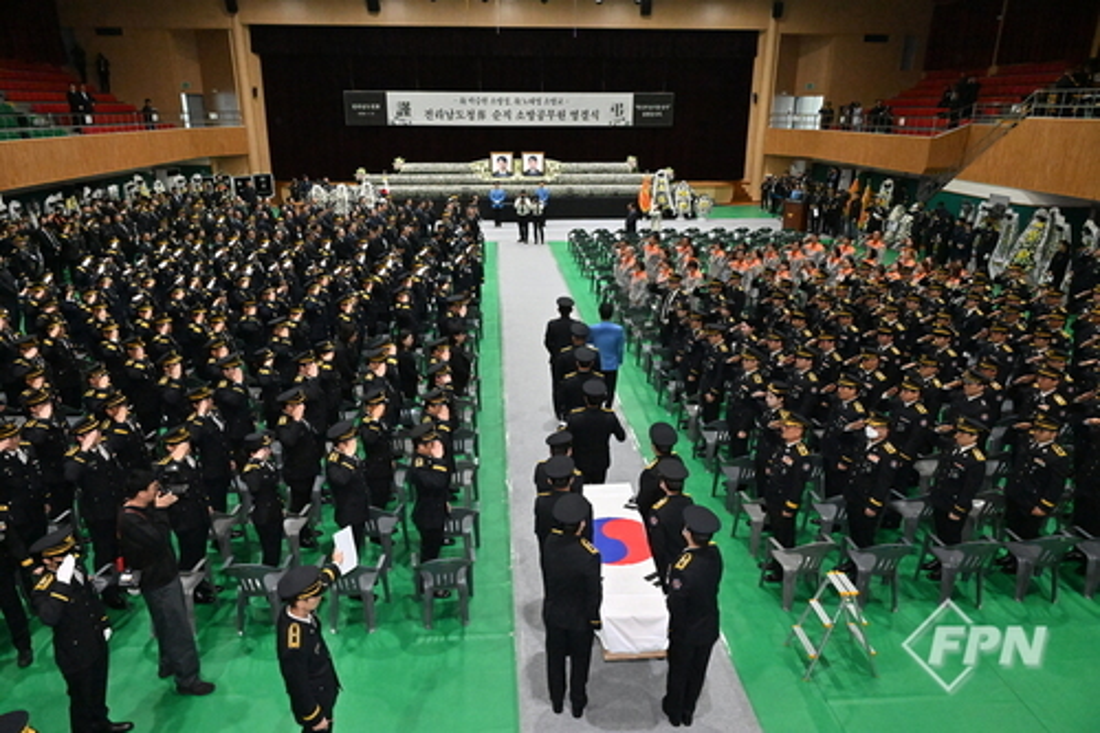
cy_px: 366
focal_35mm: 24
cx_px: 550
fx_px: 733
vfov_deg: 53.1
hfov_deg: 73.8
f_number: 11
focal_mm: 24
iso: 10000
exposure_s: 1/172
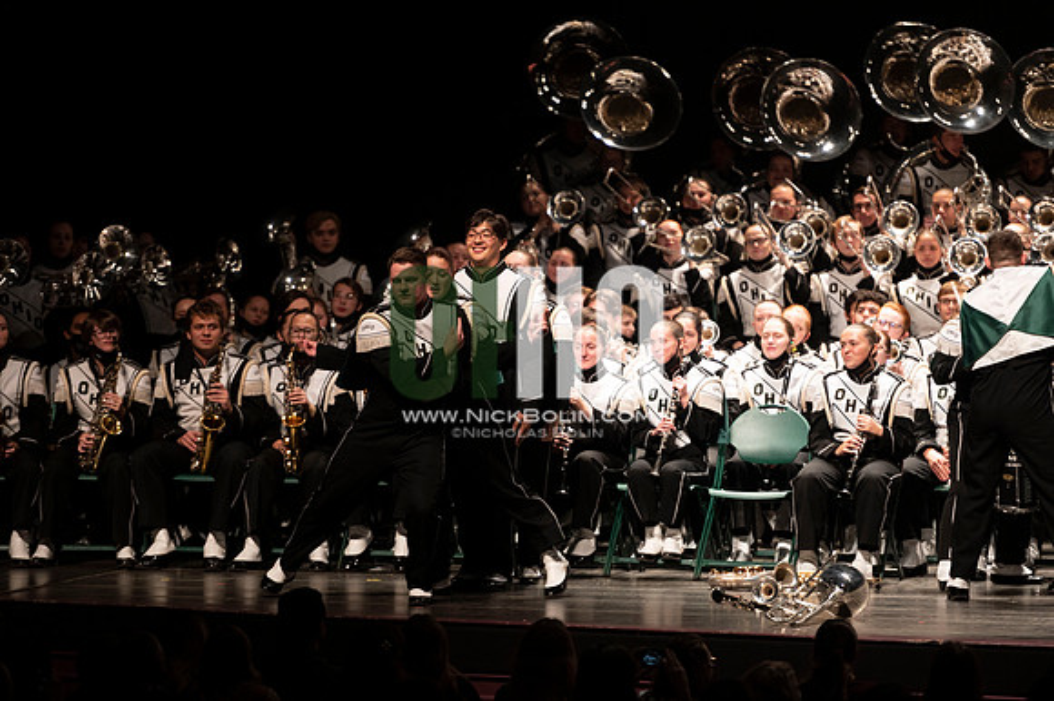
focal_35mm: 200
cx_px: 527
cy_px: 350
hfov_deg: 10.3
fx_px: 5852
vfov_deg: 6.9
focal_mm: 200
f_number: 2.8
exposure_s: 1/500
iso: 2500
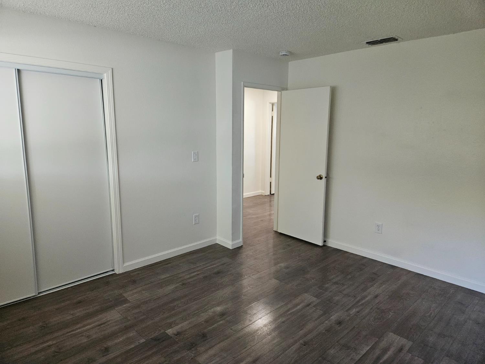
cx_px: 242
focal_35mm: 23
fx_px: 322
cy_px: 182
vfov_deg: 58.9
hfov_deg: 73.9
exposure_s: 1/120
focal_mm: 5.4
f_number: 1.8
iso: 800
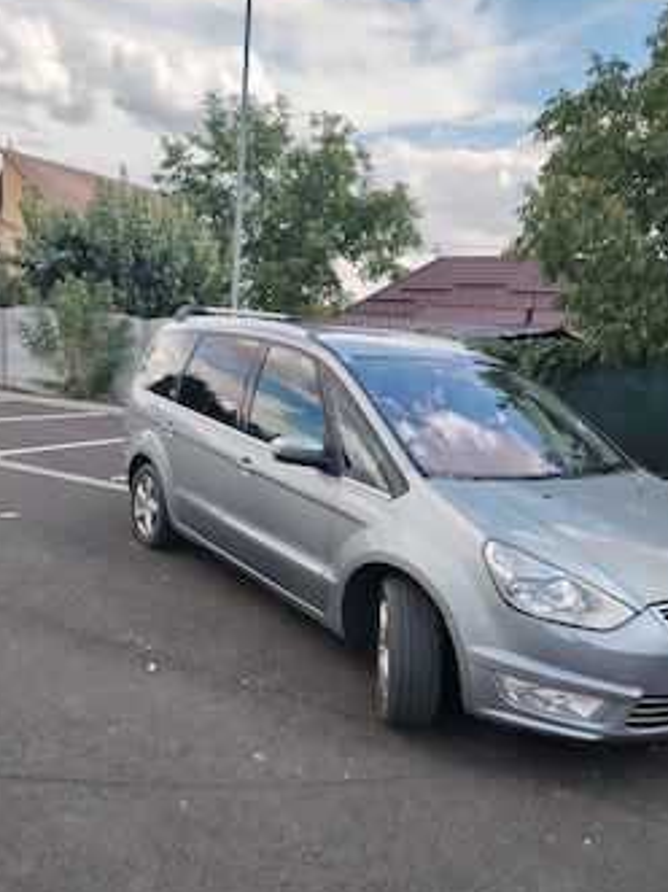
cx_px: 296
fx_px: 747
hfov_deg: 48.1
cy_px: 499
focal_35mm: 29
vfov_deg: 61.5
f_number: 1.75
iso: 100
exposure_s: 1/621
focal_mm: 5.25
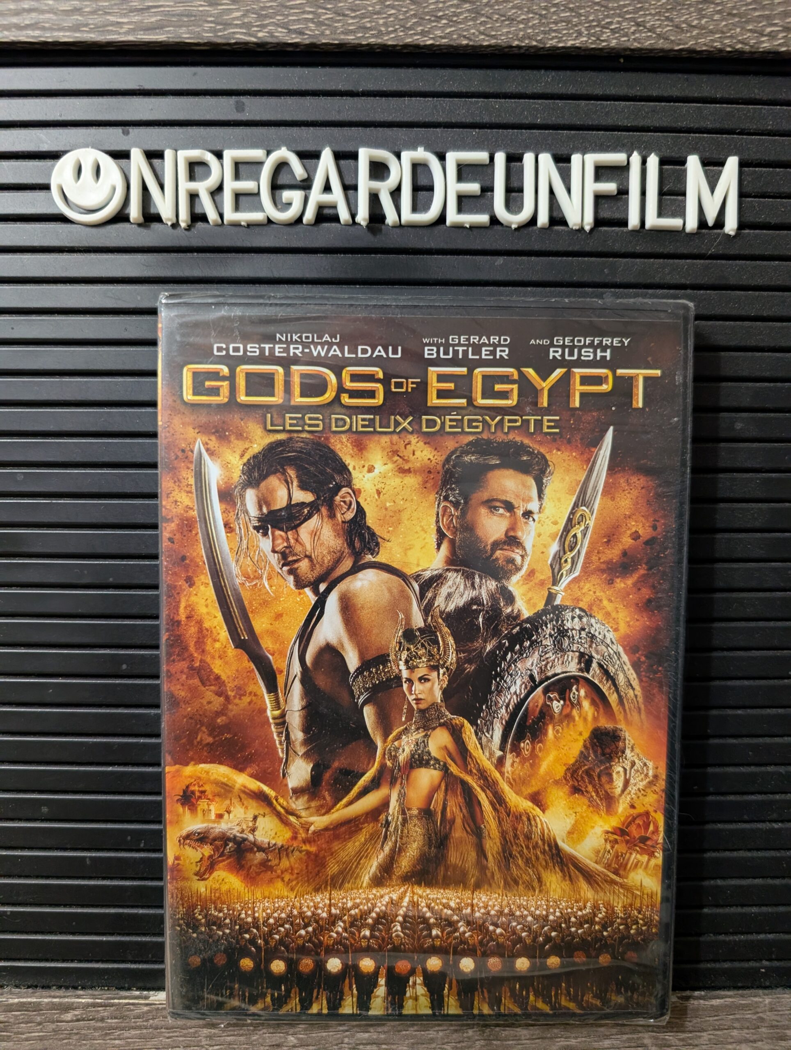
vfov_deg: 71.5
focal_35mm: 24
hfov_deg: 56.9
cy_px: 525
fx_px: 729
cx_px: 396
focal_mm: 6.9
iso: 906
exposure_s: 1/120
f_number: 1.68
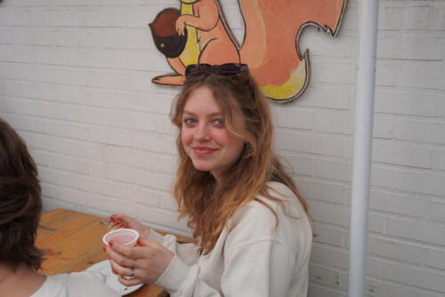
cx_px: 222
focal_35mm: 38
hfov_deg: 51.3
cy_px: 148
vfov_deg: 35.5
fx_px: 464
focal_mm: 25
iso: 160
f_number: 4.5
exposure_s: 1/160
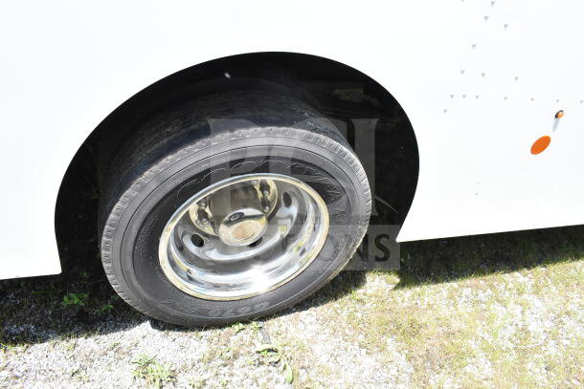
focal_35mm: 27
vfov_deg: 48.0
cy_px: 194
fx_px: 438
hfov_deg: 67.4
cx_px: 292
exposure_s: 1/400
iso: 1600
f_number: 10
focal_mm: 18
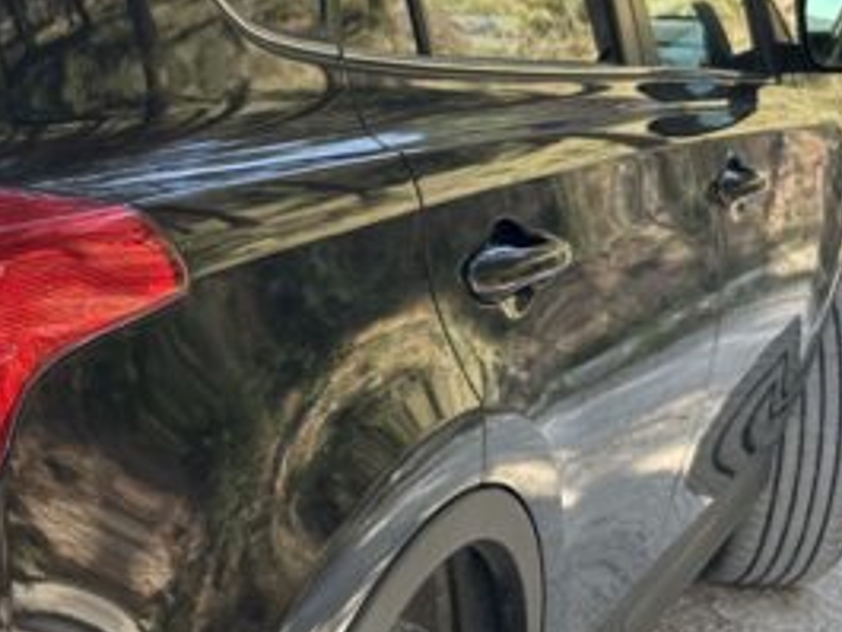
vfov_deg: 20.3
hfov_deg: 23.5
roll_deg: +1.8
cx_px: -289
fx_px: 1752
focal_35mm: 72
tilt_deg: -21.5
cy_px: 478
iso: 80
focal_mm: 6.86
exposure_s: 1/273
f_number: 1.78
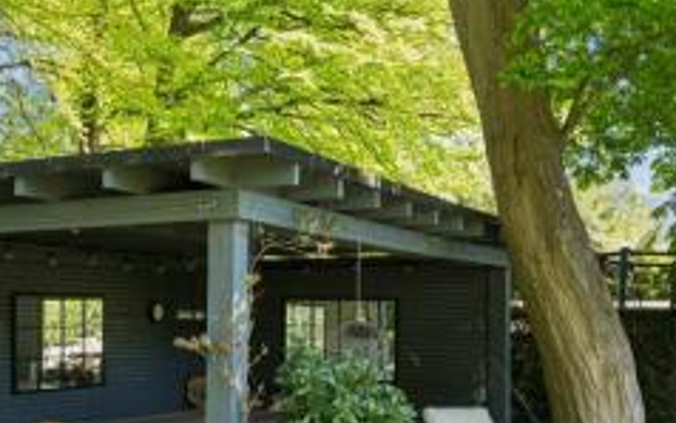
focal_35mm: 57
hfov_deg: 35.6
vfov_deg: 22.6
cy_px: 294
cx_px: 281
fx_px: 1051
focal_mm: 28
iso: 320
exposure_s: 1/60
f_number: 8
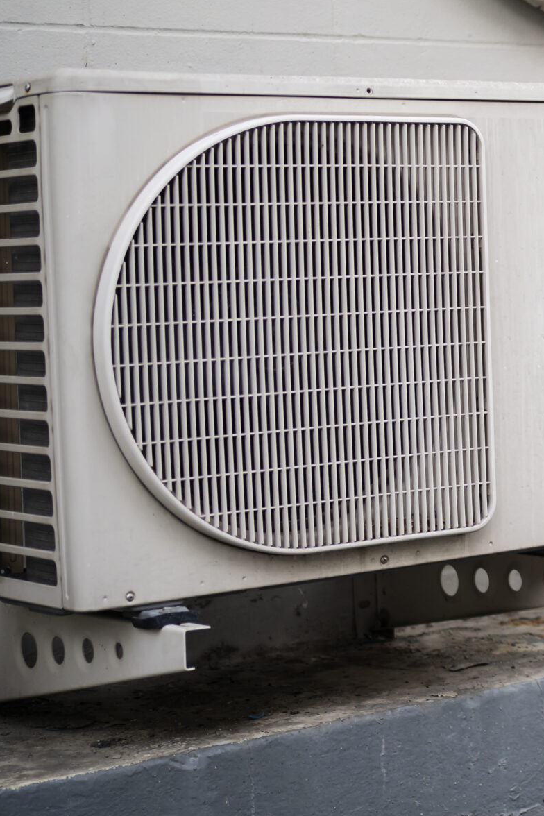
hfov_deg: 13.2
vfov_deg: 20.8
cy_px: 311
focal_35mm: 98
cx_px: 819
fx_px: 2221
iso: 100
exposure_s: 1/250
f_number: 1.8
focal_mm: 45
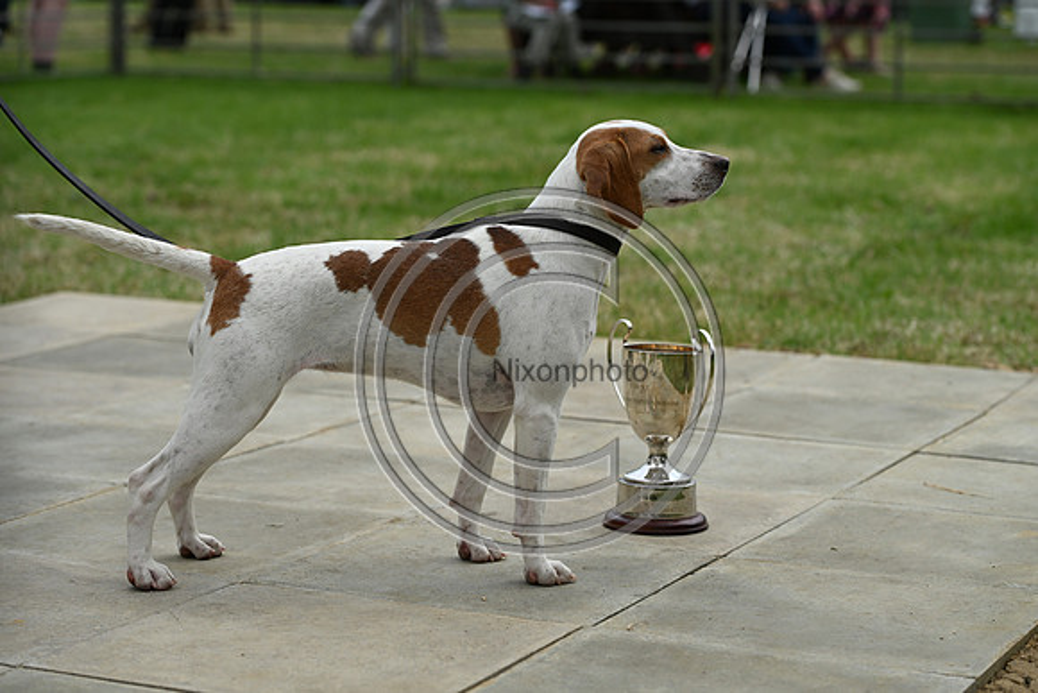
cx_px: 519
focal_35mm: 90
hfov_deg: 22.6
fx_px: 2595
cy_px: 346
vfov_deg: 15.2
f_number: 4.5
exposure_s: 1/1000
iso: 140
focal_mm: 90
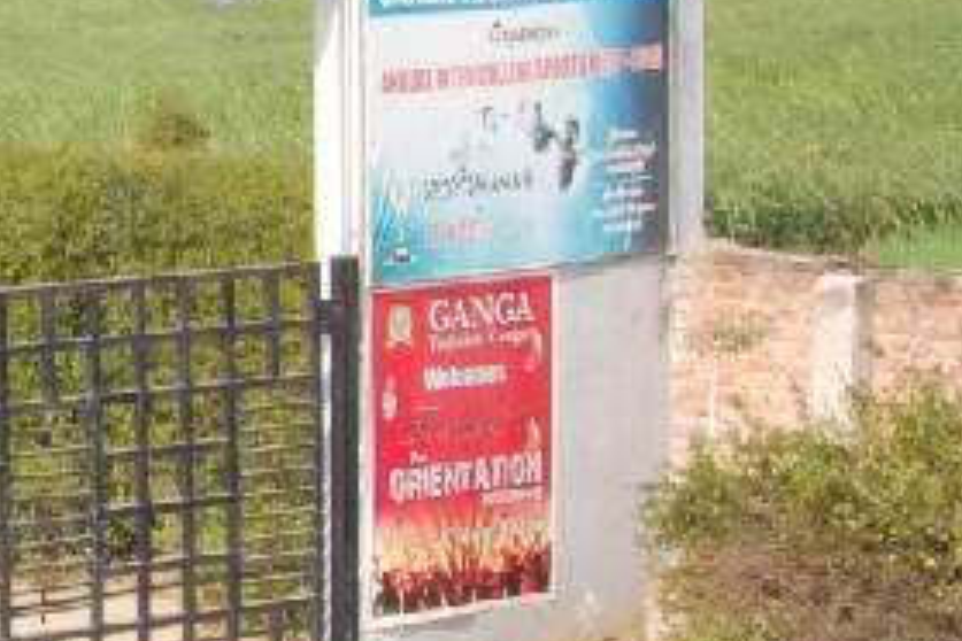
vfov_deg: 9.5
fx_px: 3821
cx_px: -610
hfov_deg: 13.3
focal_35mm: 143
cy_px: -64
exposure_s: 1/125
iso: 800
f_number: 20
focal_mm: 26
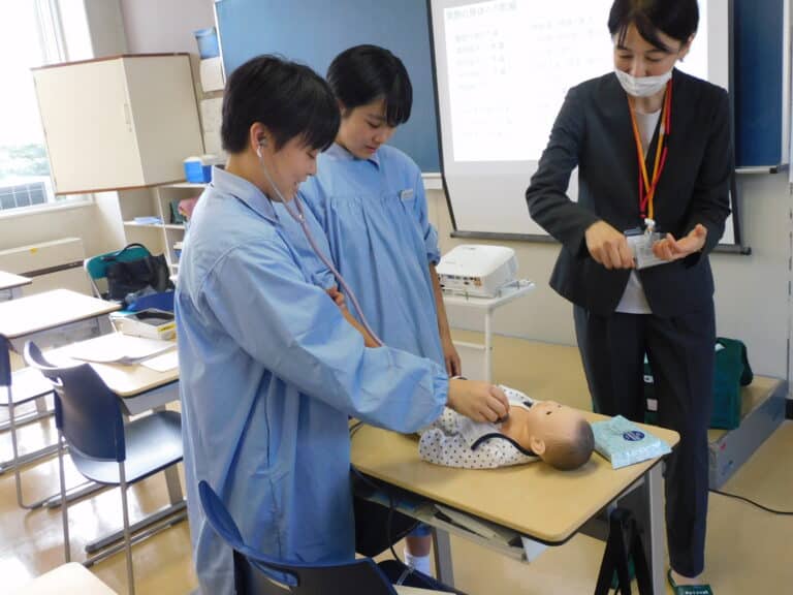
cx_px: 396
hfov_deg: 55.4
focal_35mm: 33
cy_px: 298
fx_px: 756
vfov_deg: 42.9
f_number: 3.6
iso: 250
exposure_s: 1/30
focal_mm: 5.9
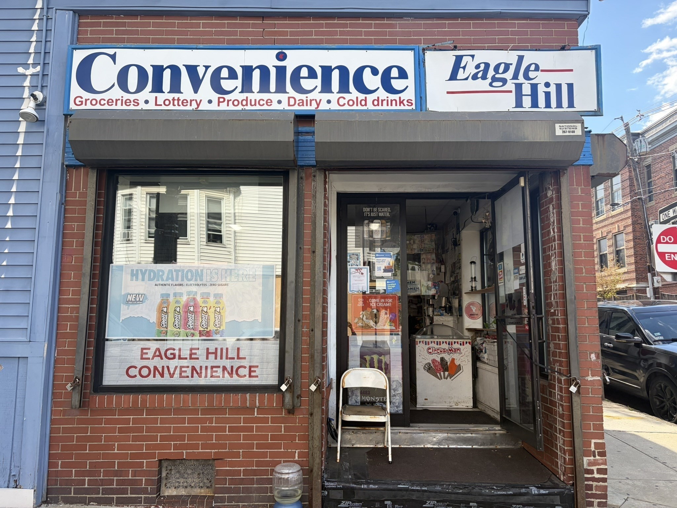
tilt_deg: +7.2
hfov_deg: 67.3
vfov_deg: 53.1
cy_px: 254
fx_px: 508
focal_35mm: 26
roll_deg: +0.7
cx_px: 338
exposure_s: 1/1175
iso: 64
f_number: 1.6
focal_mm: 5.96
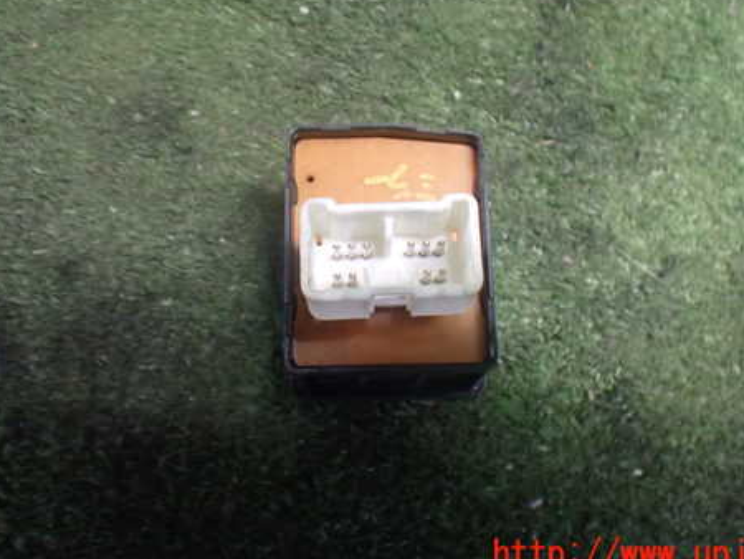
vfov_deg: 35.8
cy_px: 203
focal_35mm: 40
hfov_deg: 46.8
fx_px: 860
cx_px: 370
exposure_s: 1/30
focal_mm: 5.4
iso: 800
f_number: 2.3
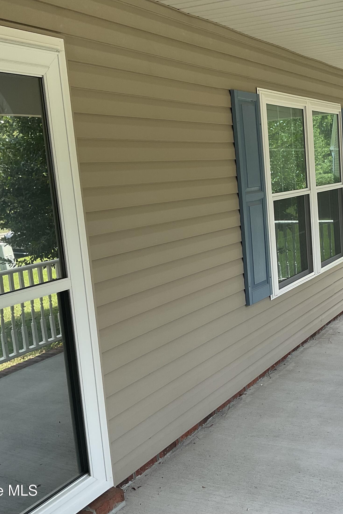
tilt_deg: -9.8
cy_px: 252
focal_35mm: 41
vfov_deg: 47.4
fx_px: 586
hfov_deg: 31.8
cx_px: 275
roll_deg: +3.8
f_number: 1.8
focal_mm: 3
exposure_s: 1/365
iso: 16
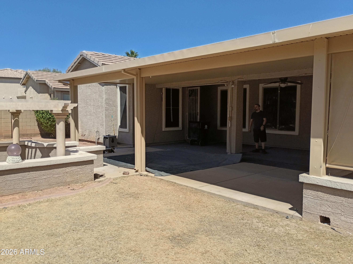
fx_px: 296
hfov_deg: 61.7
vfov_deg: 48.2
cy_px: 132
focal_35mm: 29
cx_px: 176
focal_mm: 4.27
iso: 104
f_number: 1.8
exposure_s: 1/1070
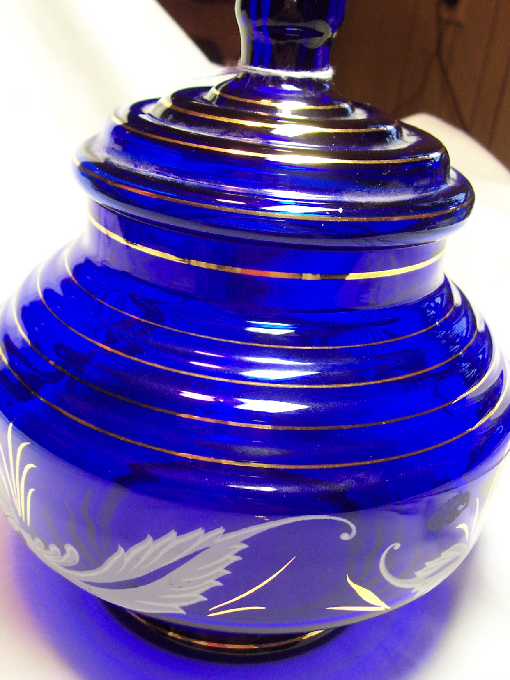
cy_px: 340
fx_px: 727
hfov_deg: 38.7
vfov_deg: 50.1
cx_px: 255
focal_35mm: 37
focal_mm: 5.6
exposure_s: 1/20
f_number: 2.8
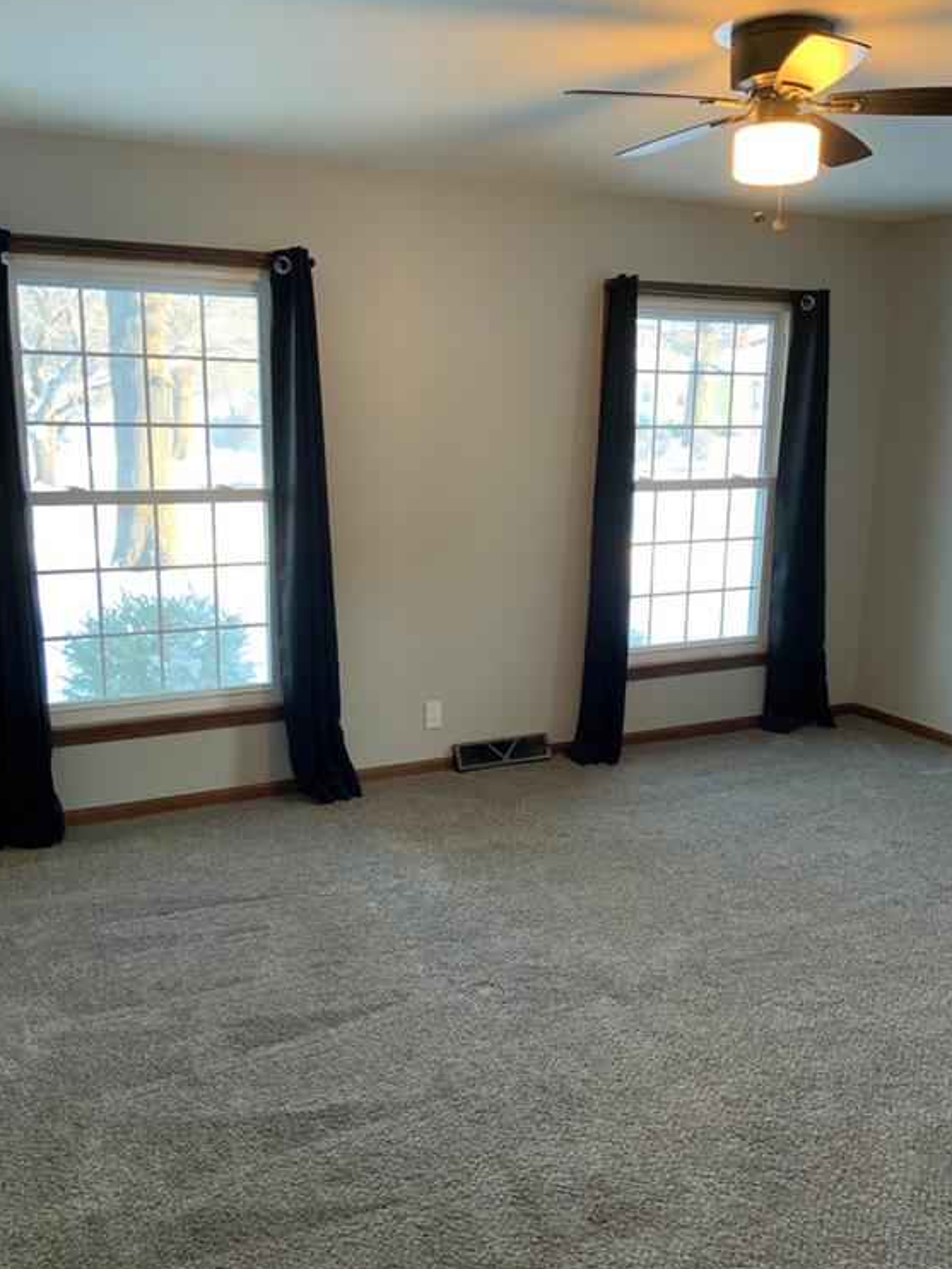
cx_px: 475
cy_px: 634
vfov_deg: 59.9
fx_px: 1099
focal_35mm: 30
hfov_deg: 46.8
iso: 125
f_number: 1.8
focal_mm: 3
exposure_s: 1/60
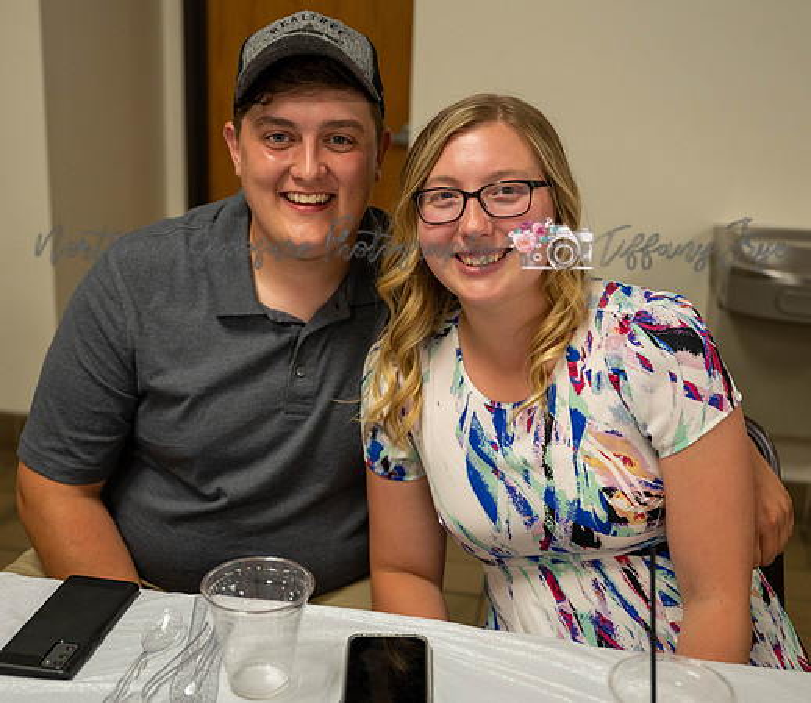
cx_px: 418
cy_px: 339
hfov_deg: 38.7
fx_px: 1154
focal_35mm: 46
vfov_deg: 33.9
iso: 1400
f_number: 2.8
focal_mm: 38
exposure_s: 1/125
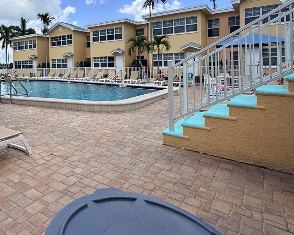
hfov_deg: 61.2
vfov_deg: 53.2
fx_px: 226
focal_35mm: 26
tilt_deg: +0.4
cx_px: 64
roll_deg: +1.1
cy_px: 67
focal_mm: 2.22
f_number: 2.2
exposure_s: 1/2237
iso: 50
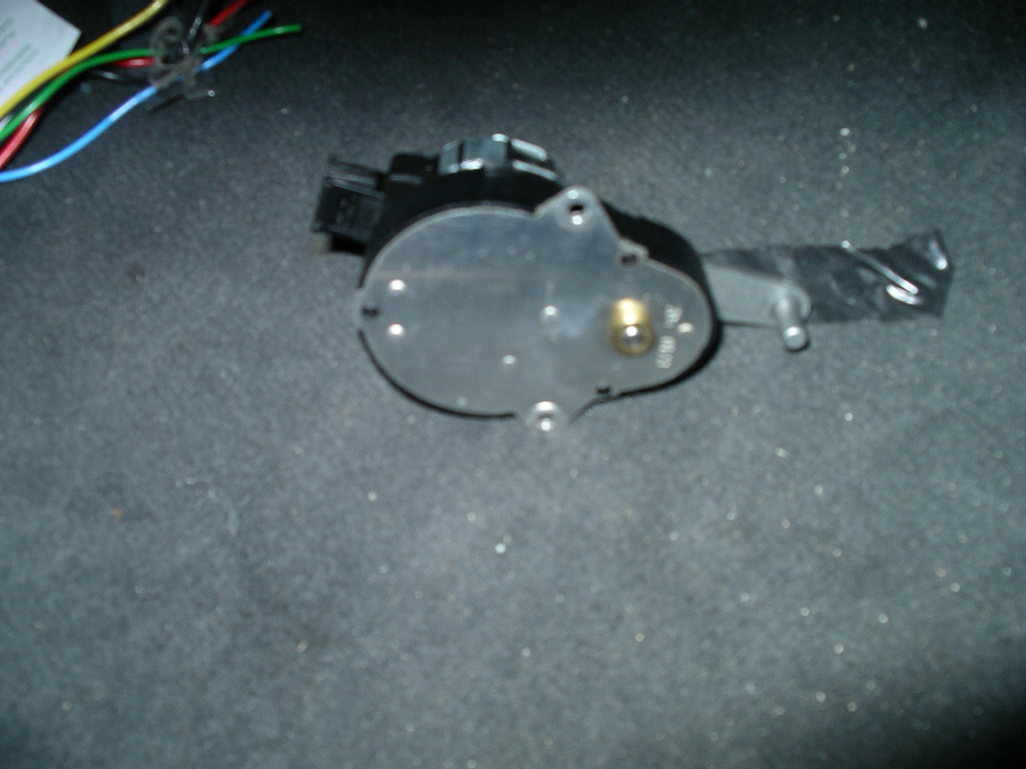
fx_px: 1097
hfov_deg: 50.1
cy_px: 384
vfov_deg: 38.7
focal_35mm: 37
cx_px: 513
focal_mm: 7.8
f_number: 4.3
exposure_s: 1/1000
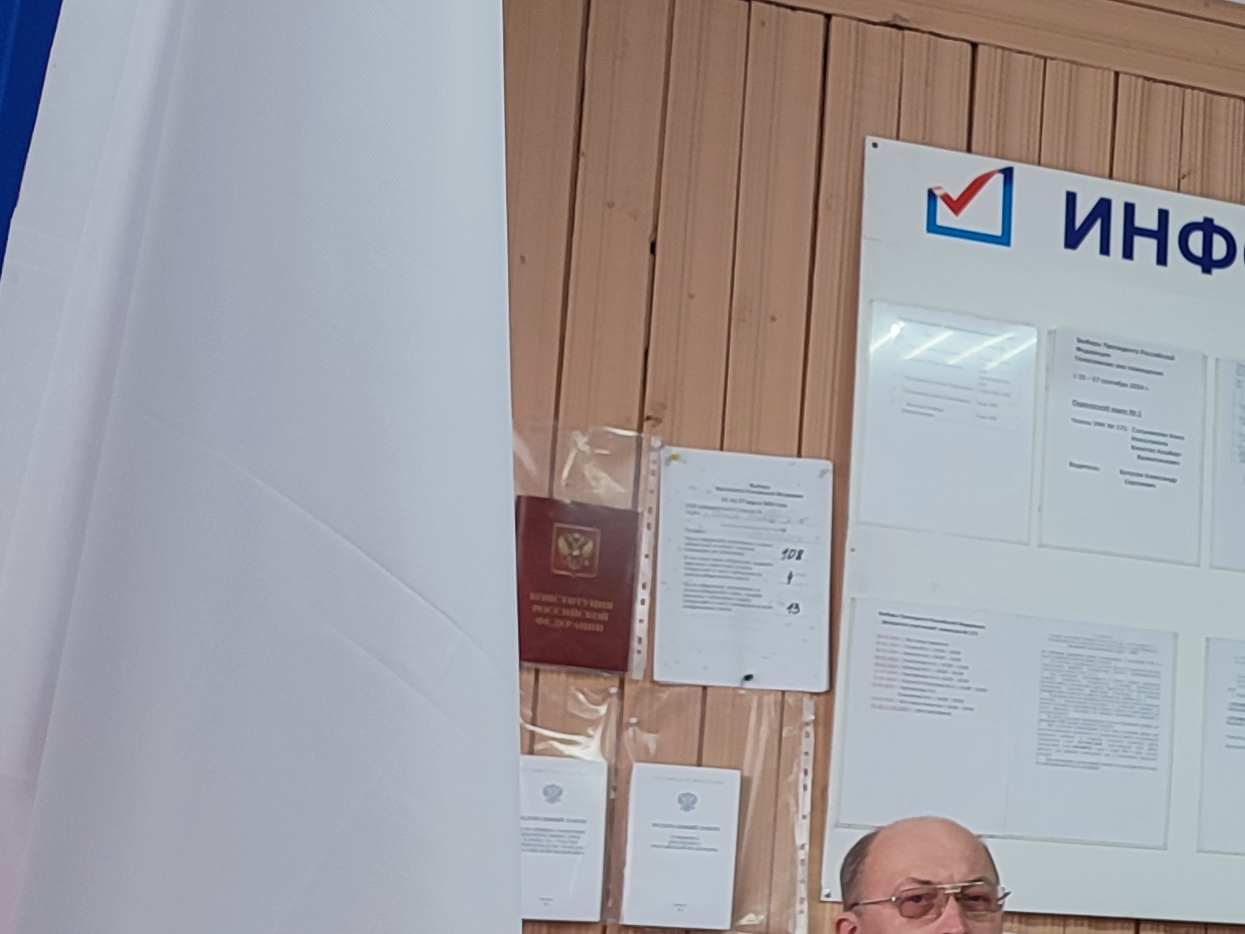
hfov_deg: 22.4
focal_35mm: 77
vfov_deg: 18.8
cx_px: 1659
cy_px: 824
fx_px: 2769
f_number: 1.89
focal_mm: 5.89
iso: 90
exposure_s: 1/30
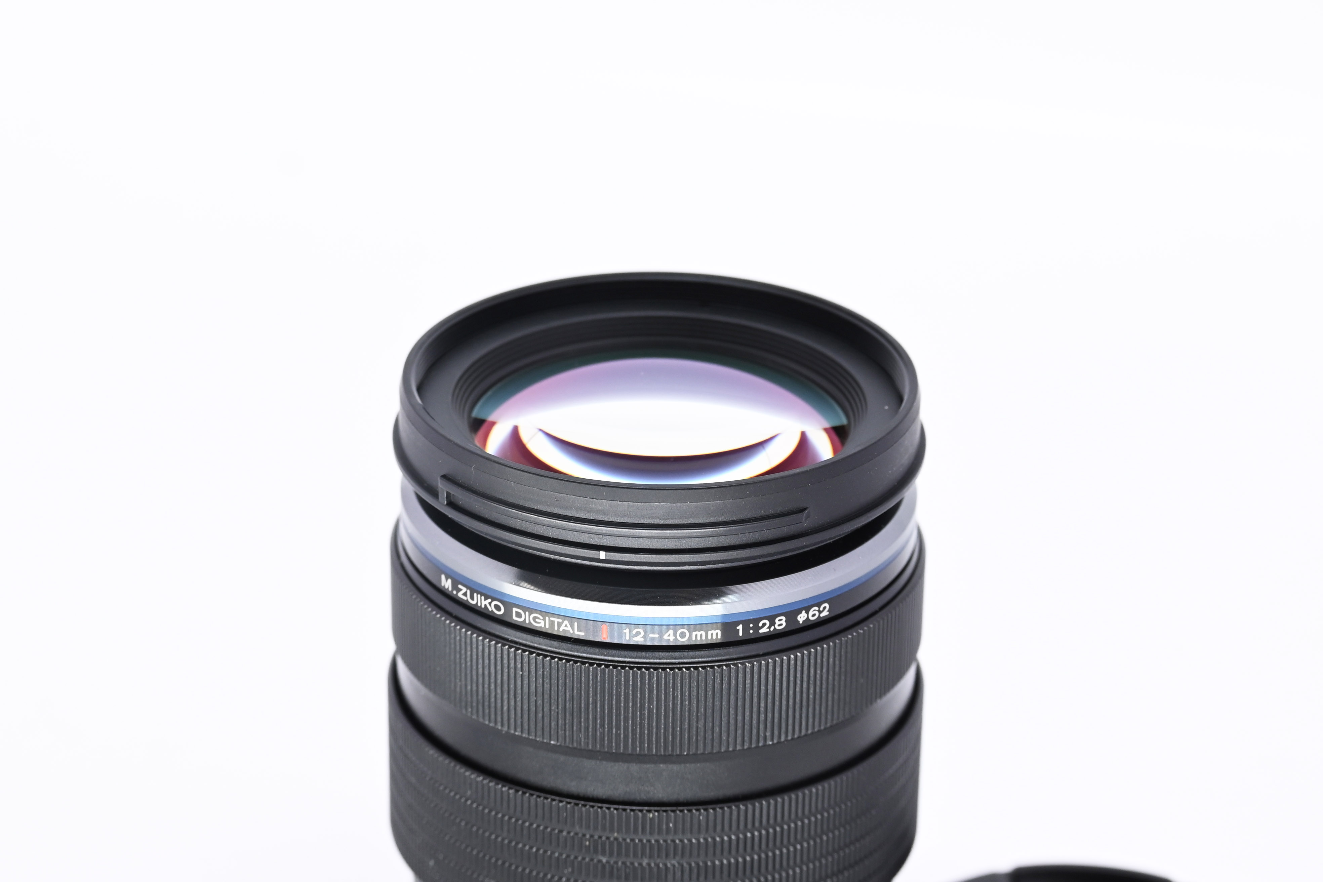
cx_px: 662
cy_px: 441
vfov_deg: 12.2
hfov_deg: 18.3
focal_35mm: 112
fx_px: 4116
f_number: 9
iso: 500
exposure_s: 1/125
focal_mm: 75
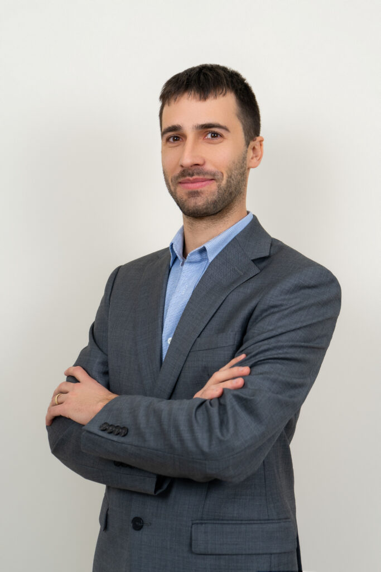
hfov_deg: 27.5
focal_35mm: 49
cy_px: 286
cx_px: 190
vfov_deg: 40.3
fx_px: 778
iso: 320
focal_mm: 49
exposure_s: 1/160
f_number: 4.5
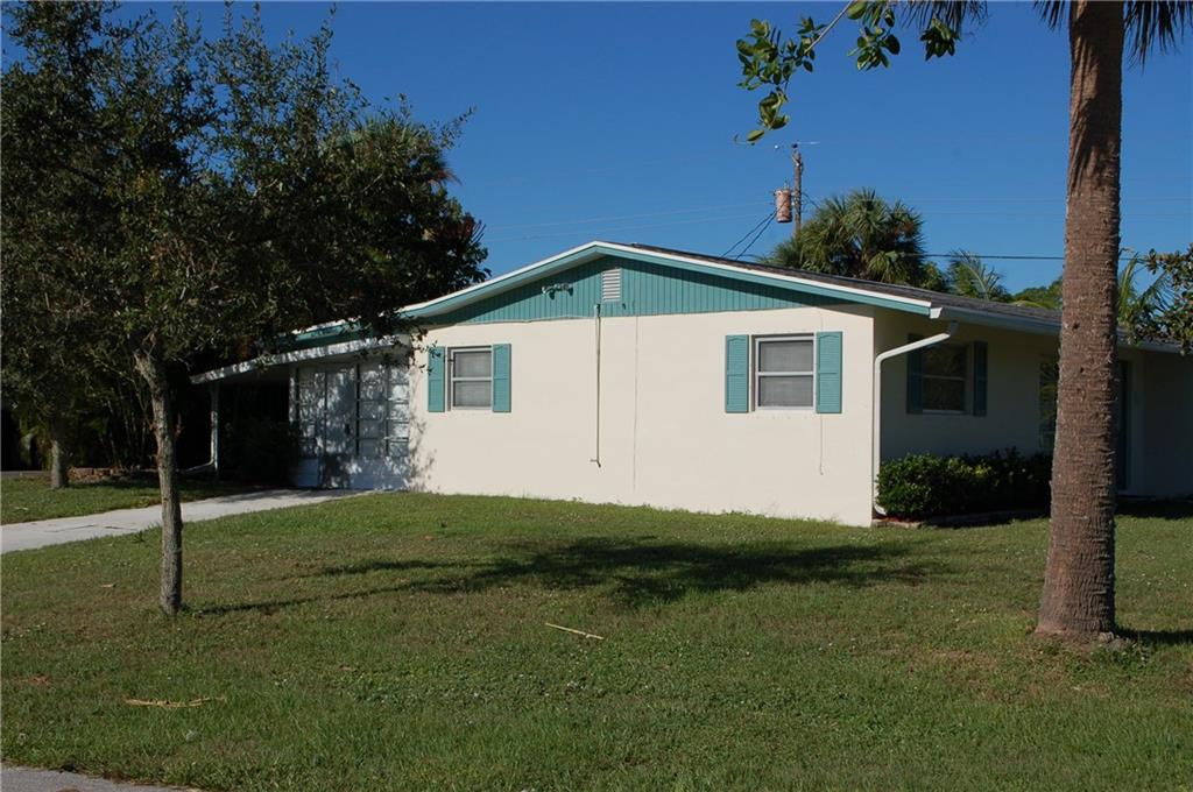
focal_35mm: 45
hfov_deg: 43.7
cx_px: 596
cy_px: 396
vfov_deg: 29.8
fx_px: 1489
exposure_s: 1/500
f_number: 11
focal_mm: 30
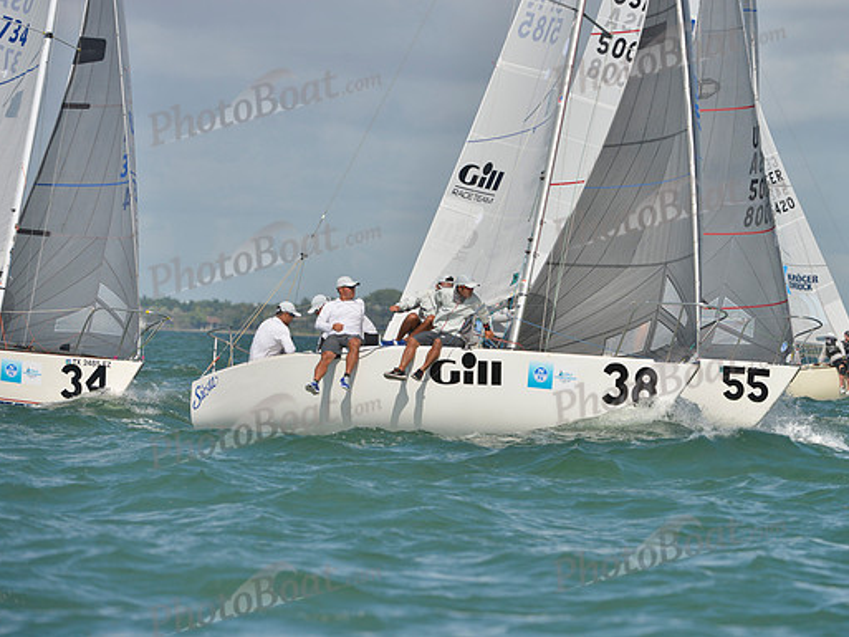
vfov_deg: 4.4
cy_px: 318
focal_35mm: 337
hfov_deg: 5.9
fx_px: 8267
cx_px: 468
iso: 280
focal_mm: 310
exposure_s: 1/1600
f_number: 7.1
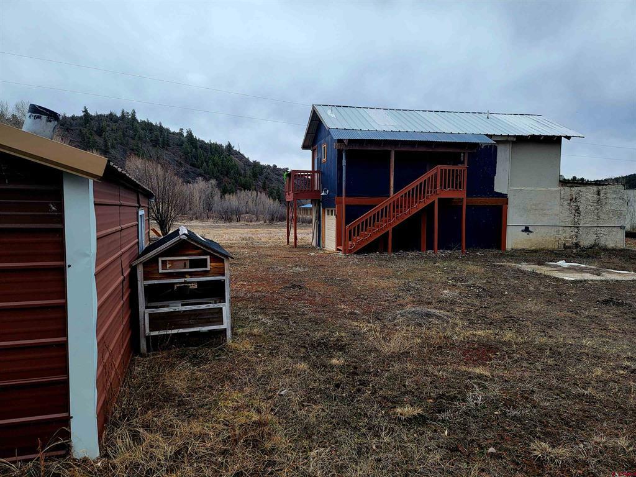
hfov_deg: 71.6
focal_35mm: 24
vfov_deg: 56.8
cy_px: 238
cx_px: 318
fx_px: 441
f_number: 1.8
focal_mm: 6.7
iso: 16
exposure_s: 1/294
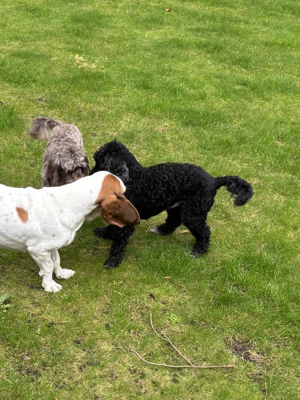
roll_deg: -1.0
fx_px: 705
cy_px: 309
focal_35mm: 61
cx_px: 67
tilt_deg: -38.7
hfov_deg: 23.7
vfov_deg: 31.0
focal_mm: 5.96
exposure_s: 1/121
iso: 80
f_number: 1.6
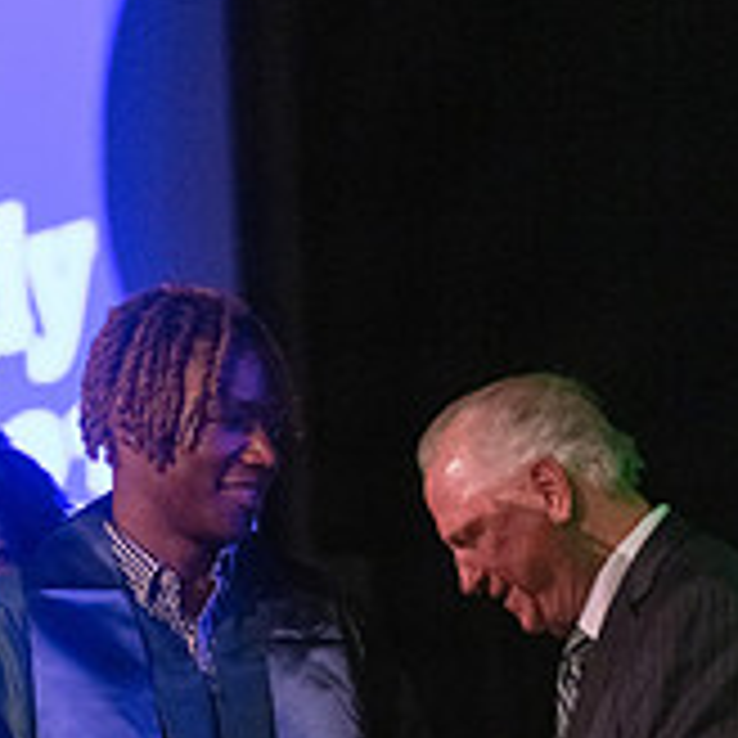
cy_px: 688
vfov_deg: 6.8
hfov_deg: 6.8
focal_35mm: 257
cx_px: 140
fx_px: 6199
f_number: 2.8
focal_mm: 110
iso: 16000
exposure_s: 1/1000
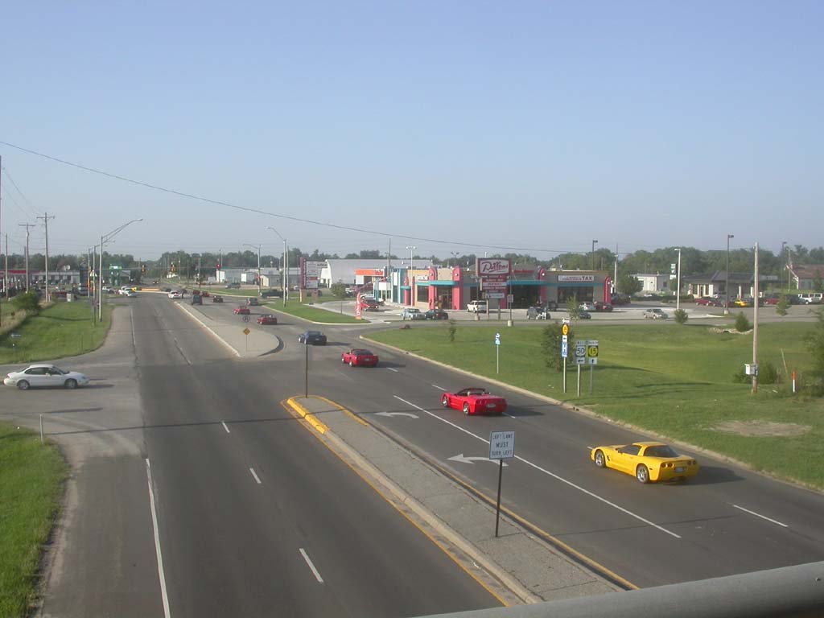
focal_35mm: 38
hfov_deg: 49.0
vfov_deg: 37.7
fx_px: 905
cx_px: 412
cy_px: 309
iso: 100
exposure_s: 1/308
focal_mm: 7.85
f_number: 6.7
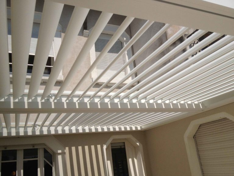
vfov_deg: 40.7
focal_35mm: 35
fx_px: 237
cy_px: 88
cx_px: 117
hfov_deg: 52.6
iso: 50
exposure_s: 1/3953
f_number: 2.4
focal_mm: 4.28
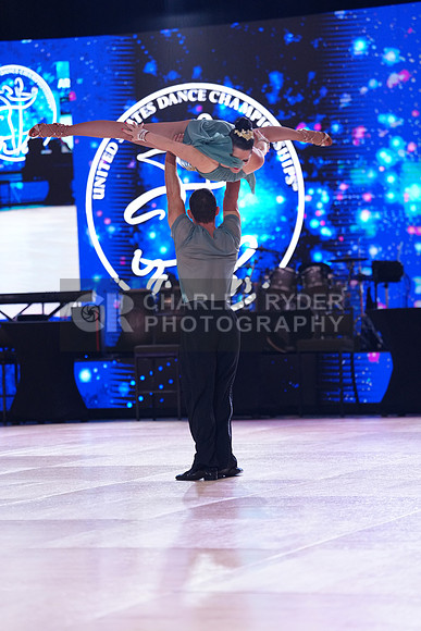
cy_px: 316
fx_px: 2016
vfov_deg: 17.8
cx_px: 210
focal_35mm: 115
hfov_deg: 11.9
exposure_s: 1/400
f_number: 2.8
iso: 2000
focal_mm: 115
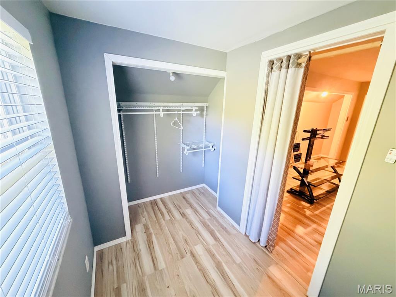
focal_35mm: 14
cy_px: 148
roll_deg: -1.1
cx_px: 198
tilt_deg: -15.4
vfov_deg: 85.7
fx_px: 160
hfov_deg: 102.1
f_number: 2.2
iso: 1600
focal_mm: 2.22
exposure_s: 1/30
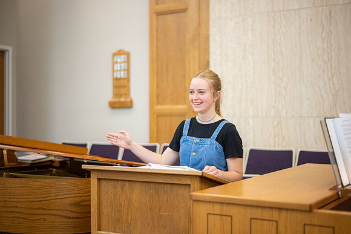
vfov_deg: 27.0
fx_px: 488
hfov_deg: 39.6
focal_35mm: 50
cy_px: 117
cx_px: 176
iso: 1600
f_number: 1.8
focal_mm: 50
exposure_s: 1/400
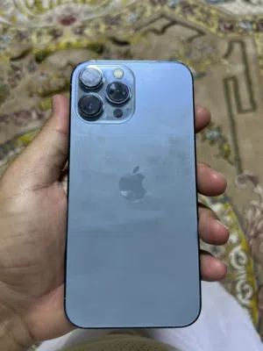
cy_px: 176
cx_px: 132
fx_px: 263
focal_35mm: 26
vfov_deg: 67.3
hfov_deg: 53.1
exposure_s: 1/100
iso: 125
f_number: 1.5
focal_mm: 5.7
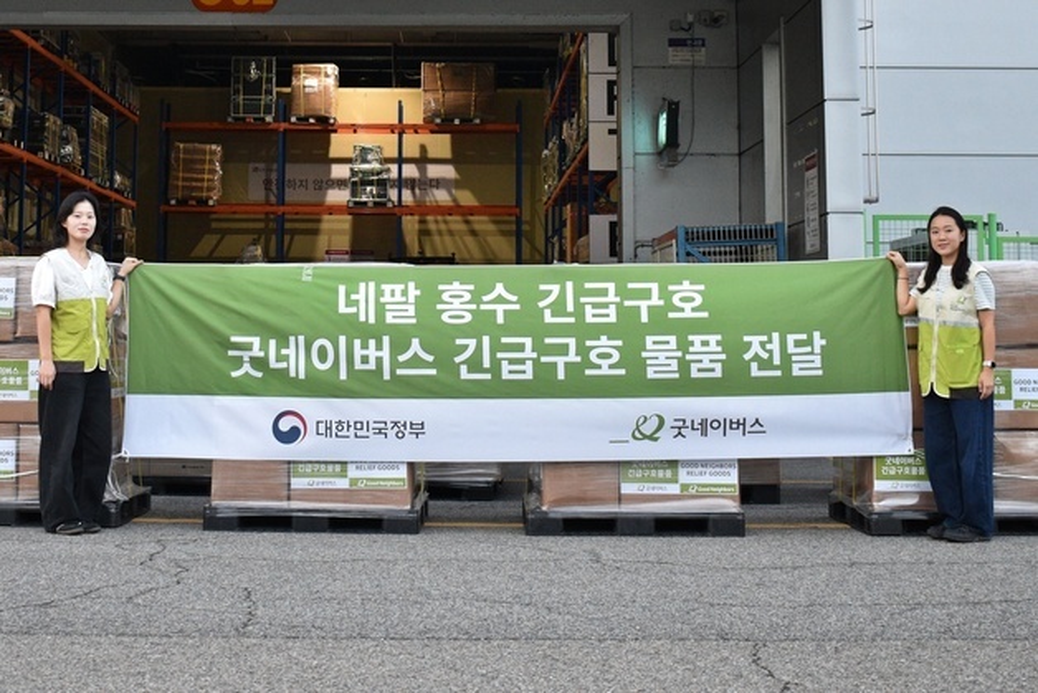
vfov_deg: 36.9
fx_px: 1038
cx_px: 519
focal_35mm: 36
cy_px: 346
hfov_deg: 53.1
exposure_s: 1/60
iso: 800
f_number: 4
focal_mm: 24
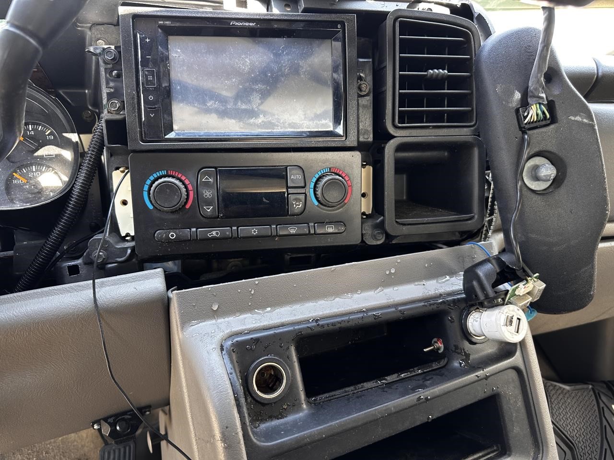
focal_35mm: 24
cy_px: 230
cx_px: 307
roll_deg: +2.4
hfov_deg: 71.6
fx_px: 426
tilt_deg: -12.3
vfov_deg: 56.8
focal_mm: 6.86
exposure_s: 1/86
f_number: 1.78
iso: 250
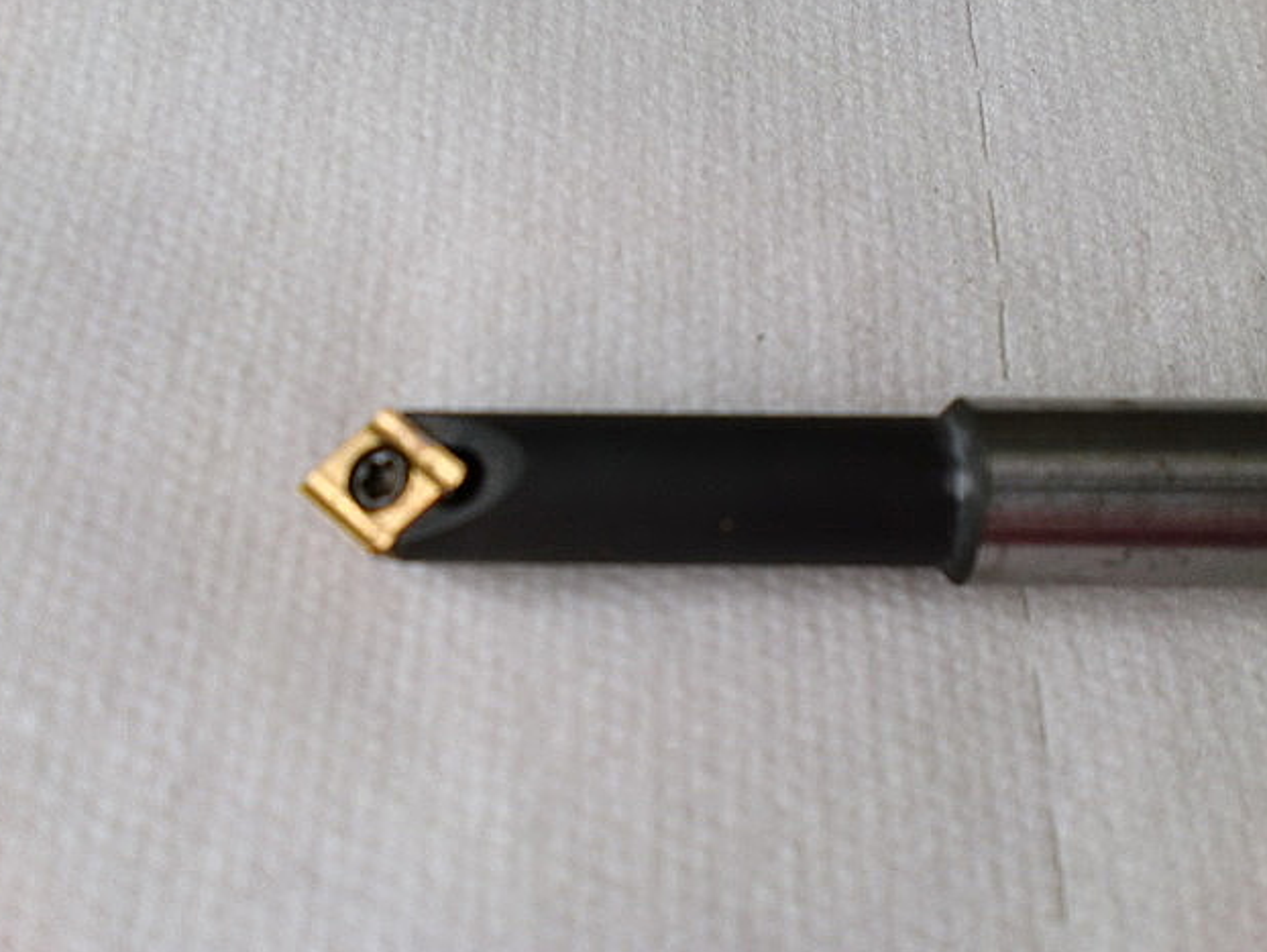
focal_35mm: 36
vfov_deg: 39.7
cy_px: 479
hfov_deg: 51.3
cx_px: 621
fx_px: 1318
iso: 100
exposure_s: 1/60
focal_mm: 6.3
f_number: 3.1
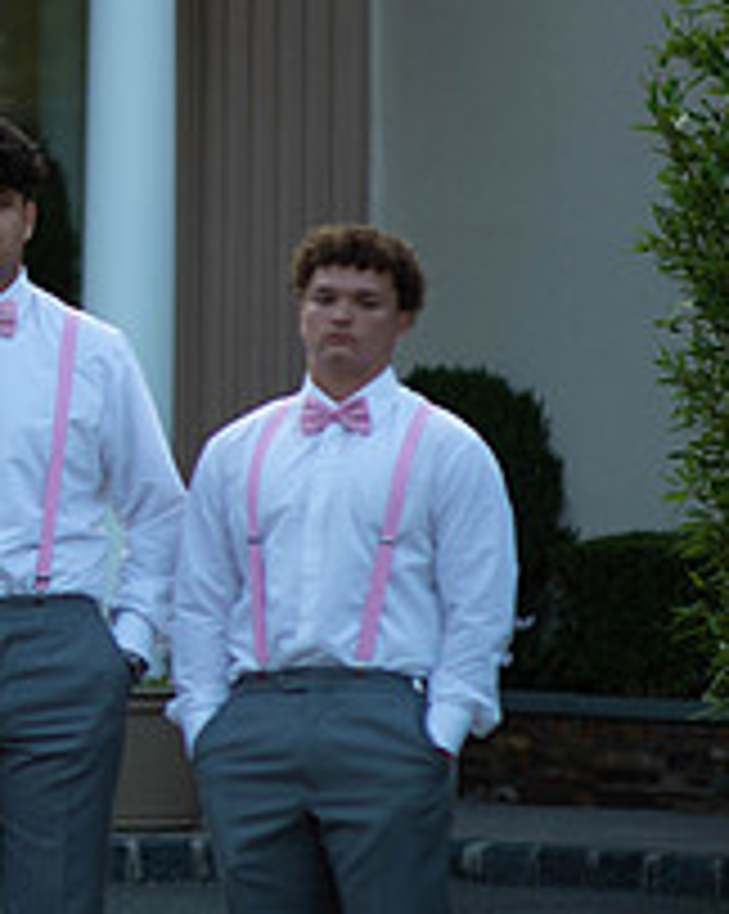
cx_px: -536
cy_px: 495
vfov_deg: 8.5
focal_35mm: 228
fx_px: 6158
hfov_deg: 6.6
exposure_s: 1/1600
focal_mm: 85
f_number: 2
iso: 250
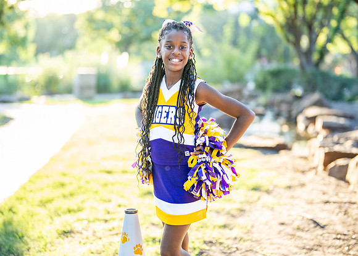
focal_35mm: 67
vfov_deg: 21.3
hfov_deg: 29.5
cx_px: 175
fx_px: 679
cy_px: 114
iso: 250
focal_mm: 50
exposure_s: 1/500
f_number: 1.2
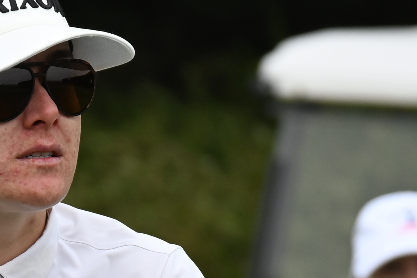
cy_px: 302
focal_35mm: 1637
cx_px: 127
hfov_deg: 1.3
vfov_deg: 0.8
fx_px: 18956
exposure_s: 1/800
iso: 160
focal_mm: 250
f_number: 6.3
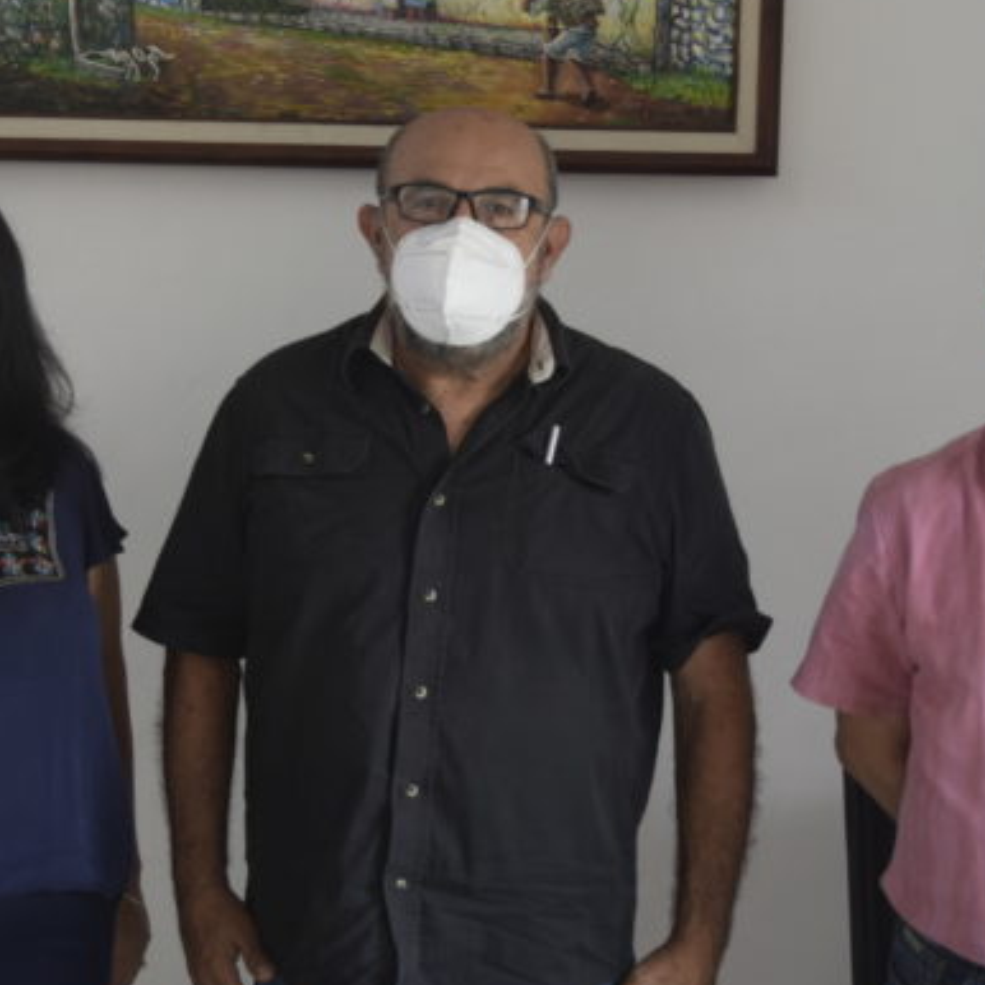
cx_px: 324
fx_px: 2833
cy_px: 466
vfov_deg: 19.7
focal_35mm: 88
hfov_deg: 19.7
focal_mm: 26
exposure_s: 1/80
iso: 400
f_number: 4.2
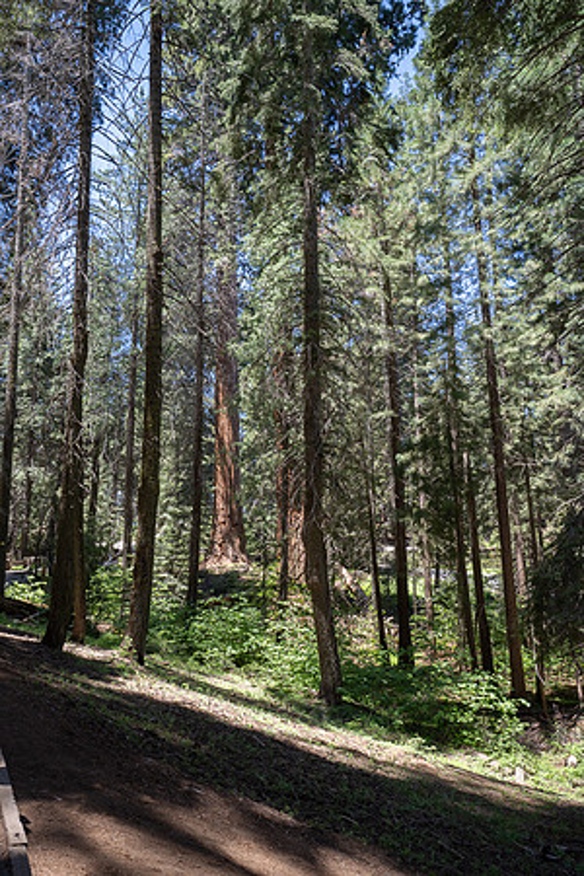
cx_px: 292
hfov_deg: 46.4
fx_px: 681
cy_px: 438
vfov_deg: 65.5
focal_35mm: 28
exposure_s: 1/80
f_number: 10
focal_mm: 28
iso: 400
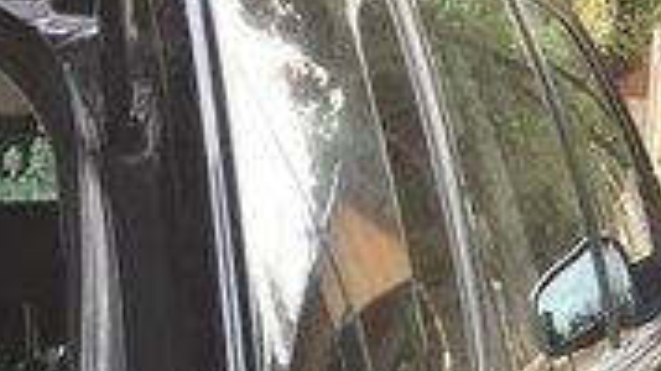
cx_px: -535
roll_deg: +3.3
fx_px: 2050
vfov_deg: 9.7
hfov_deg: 15.6
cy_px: 722
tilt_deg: -12.4
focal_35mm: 117
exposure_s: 1/100
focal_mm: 4.15
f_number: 2.2
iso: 50
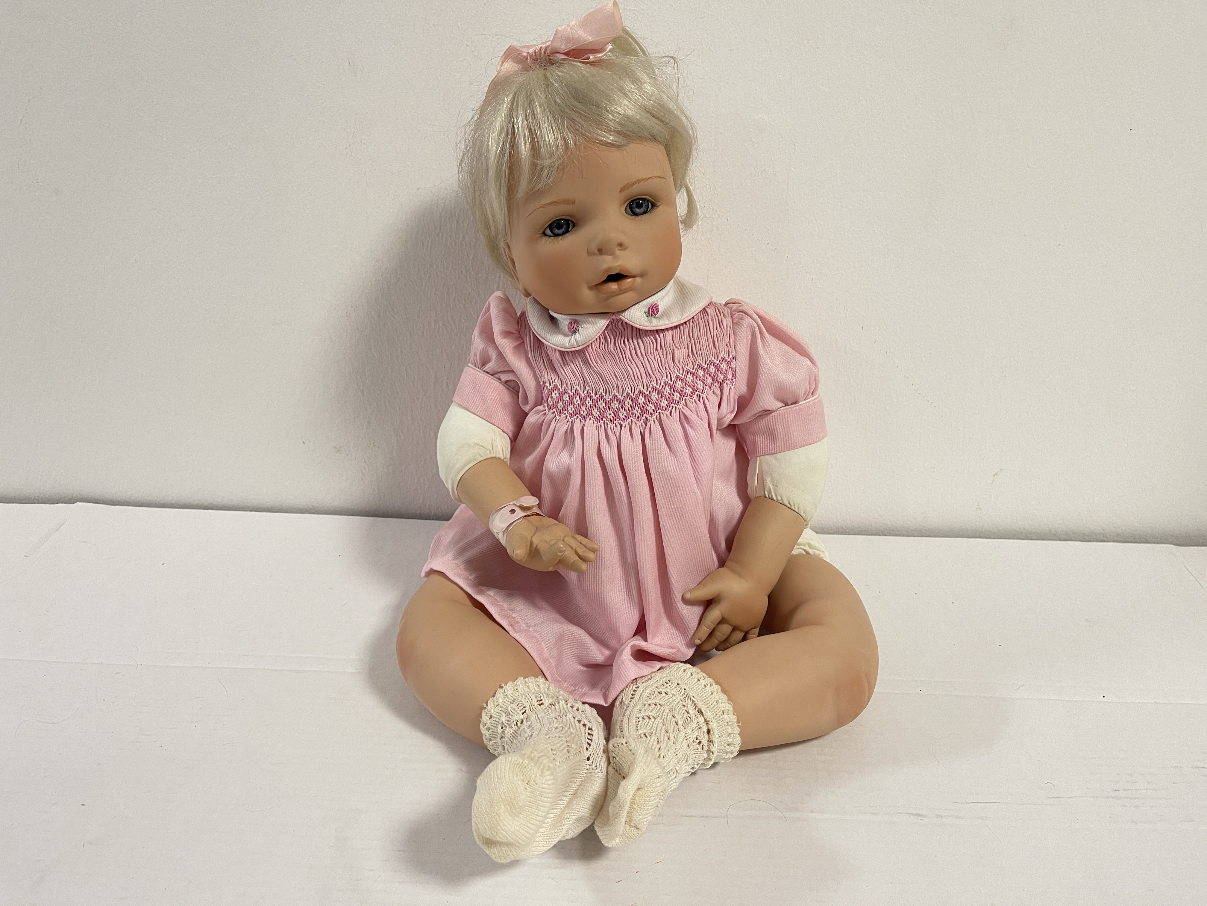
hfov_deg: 69.4
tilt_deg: -19.5
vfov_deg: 54.9
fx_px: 872
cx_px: 604
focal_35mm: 25
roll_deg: -1.4
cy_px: 453
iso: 100
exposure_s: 1/50
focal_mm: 5.1
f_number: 1.6
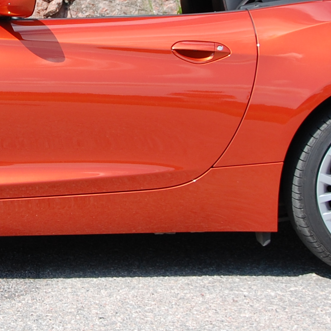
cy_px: 51
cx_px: 14
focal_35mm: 124
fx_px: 1338
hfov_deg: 13.9
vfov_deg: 14.0
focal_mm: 25
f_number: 9
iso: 200
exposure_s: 1/320
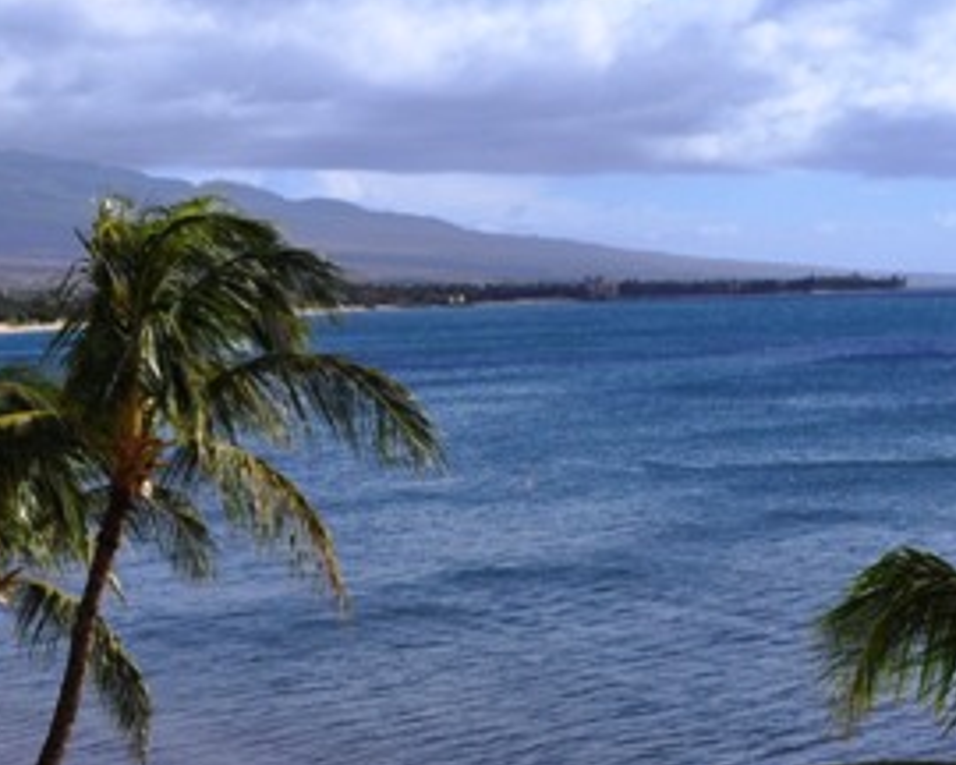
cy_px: 459
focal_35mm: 75
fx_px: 2122
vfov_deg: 20.4
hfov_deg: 25.4
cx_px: 425
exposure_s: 1/500
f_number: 11
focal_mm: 18
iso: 200
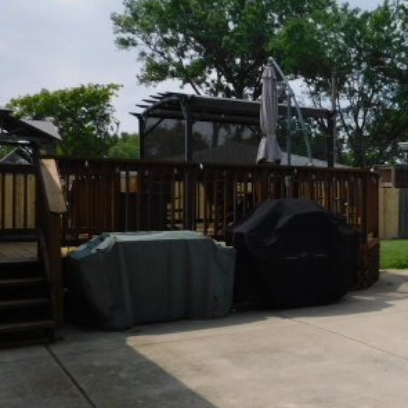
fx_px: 613
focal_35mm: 46
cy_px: 217
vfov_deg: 36.8
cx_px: 409
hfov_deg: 33.6
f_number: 6
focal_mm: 4
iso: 125
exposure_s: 1/640
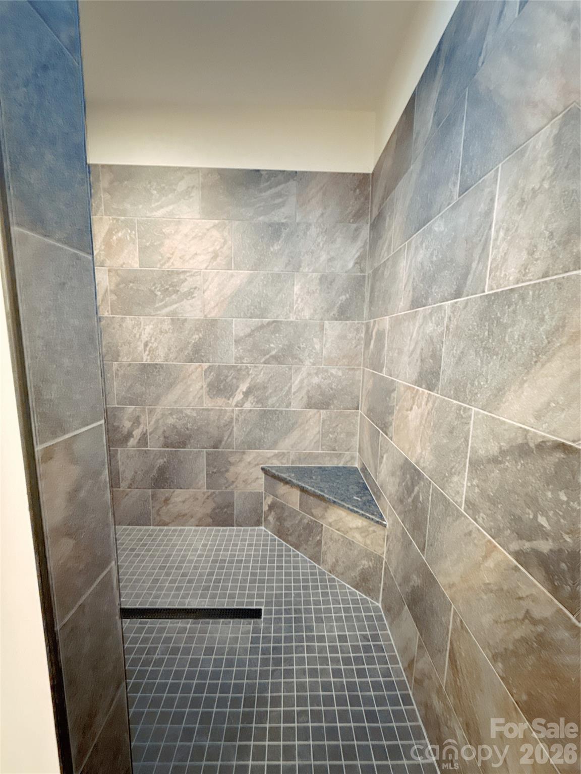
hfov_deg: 85.7
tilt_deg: -8.2
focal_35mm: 14
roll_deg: -1.0
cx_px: 290
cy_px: 387
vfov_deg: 102.1
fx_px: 313
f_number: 2.2
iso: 2000
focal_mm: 2.22
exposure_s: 1/60
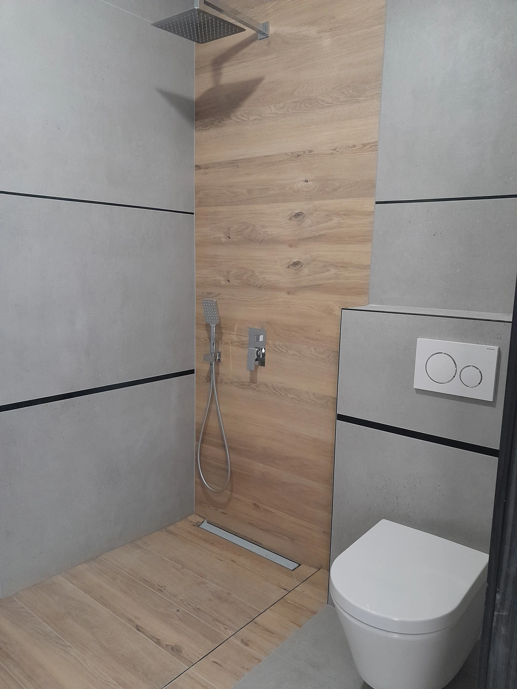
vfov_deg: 65.3
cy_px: 344
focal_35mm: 27
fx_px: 538
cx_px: 258
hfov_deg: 51.4
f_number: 1.8
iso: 400
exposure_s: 1/40
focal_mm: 4
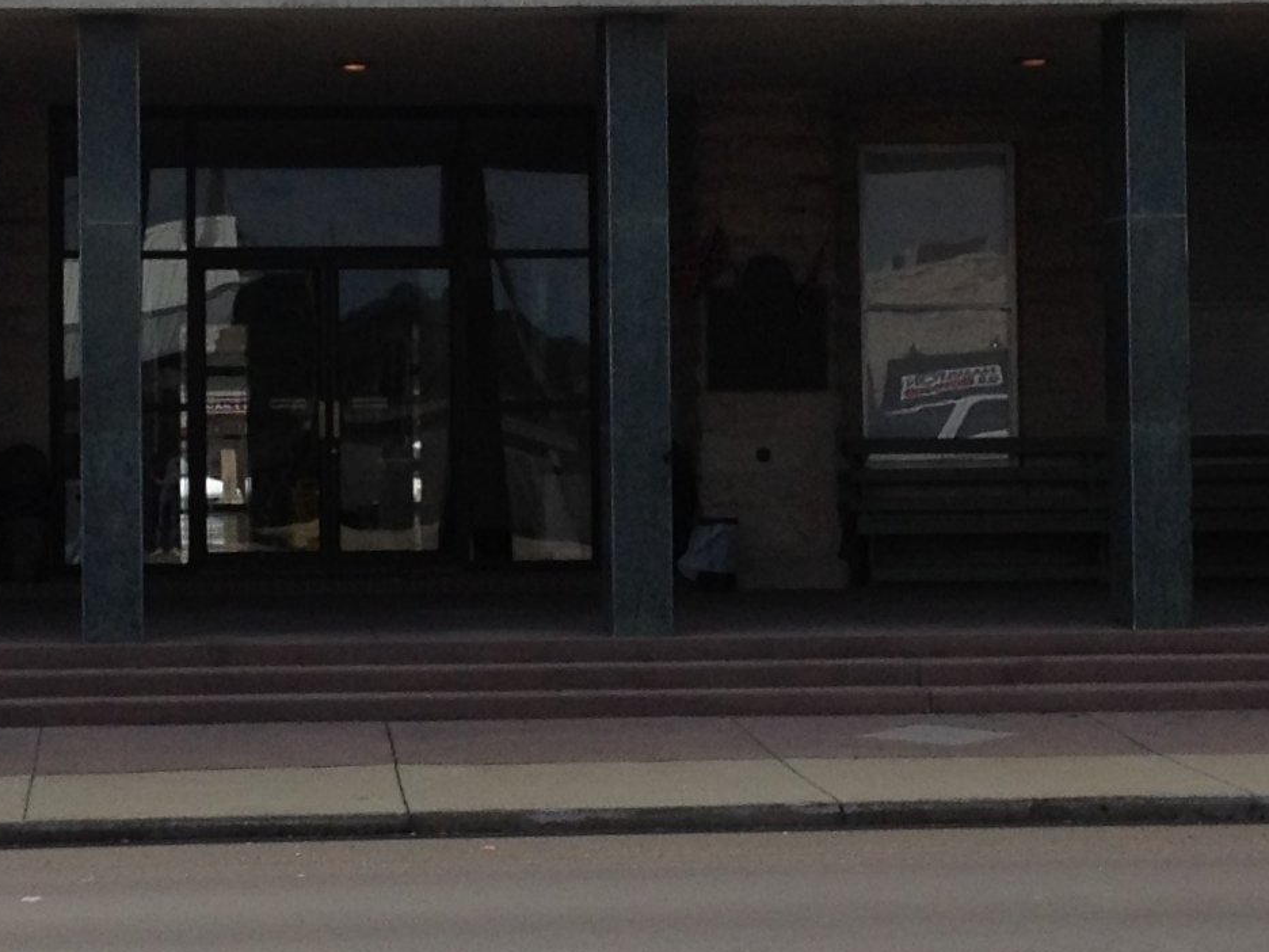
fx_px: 4472
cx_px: 500
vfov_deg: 12.1
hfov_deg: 16.1
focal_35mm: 122
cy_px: 286
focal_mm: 4.28
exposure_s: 1/1783
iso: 64
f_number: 2.4
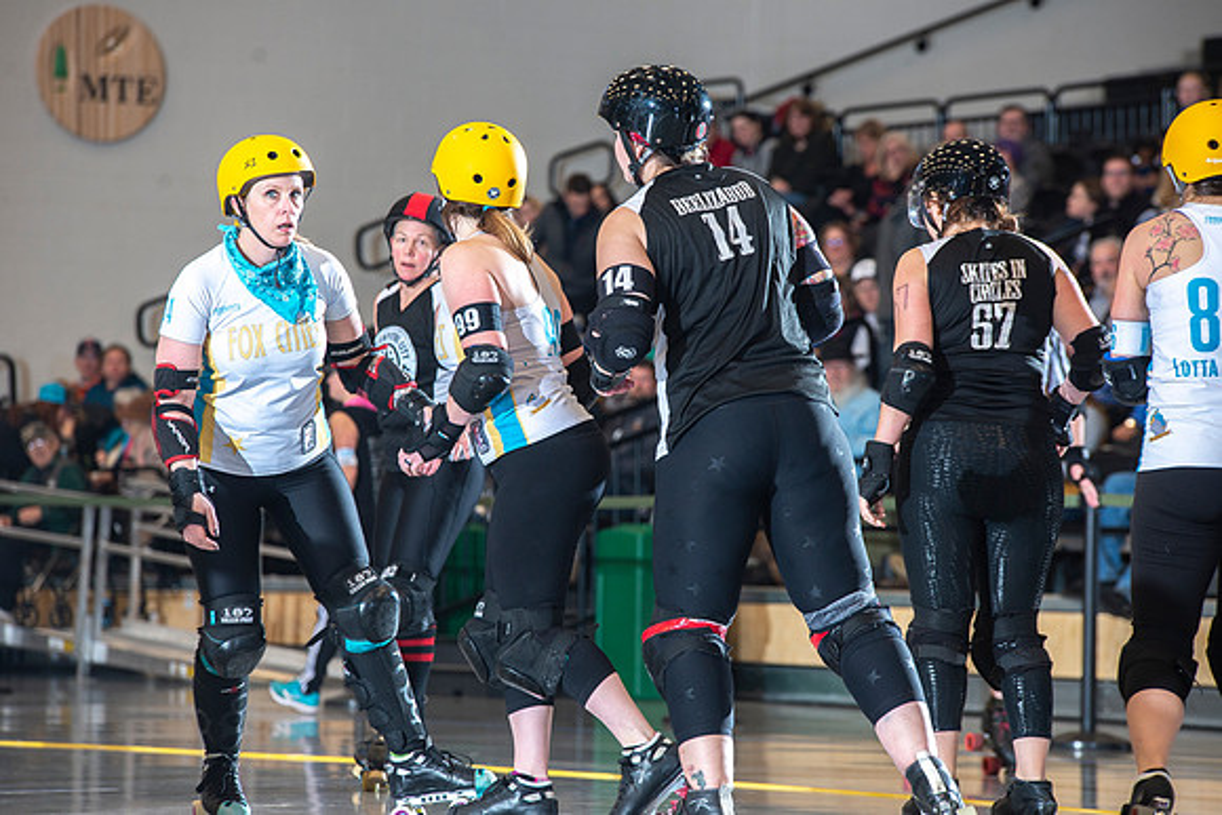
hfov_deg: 10.3
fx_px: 6790
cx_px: 611
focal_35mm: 200
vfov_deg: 6.9
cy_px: 408
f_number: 5.6
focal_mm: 200
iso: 500
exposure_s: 1/160
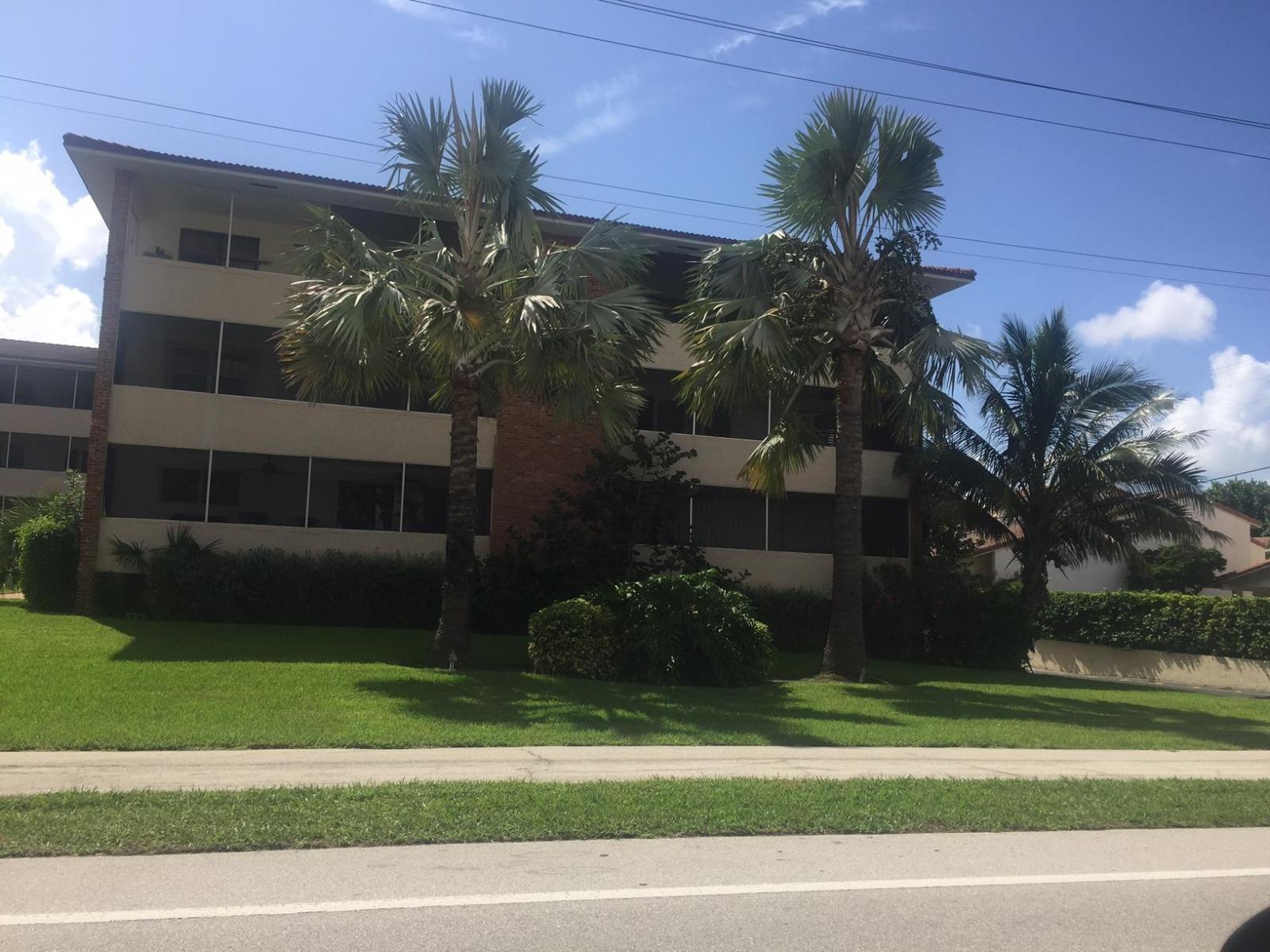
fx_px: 1064
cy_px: 476
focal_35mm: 29
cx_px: 635
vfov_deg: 48.2
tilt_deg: +4.4
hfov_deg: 61.7
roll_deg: -2.5
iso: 32
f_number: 2.2
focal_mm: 4.15
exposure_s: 1/2083
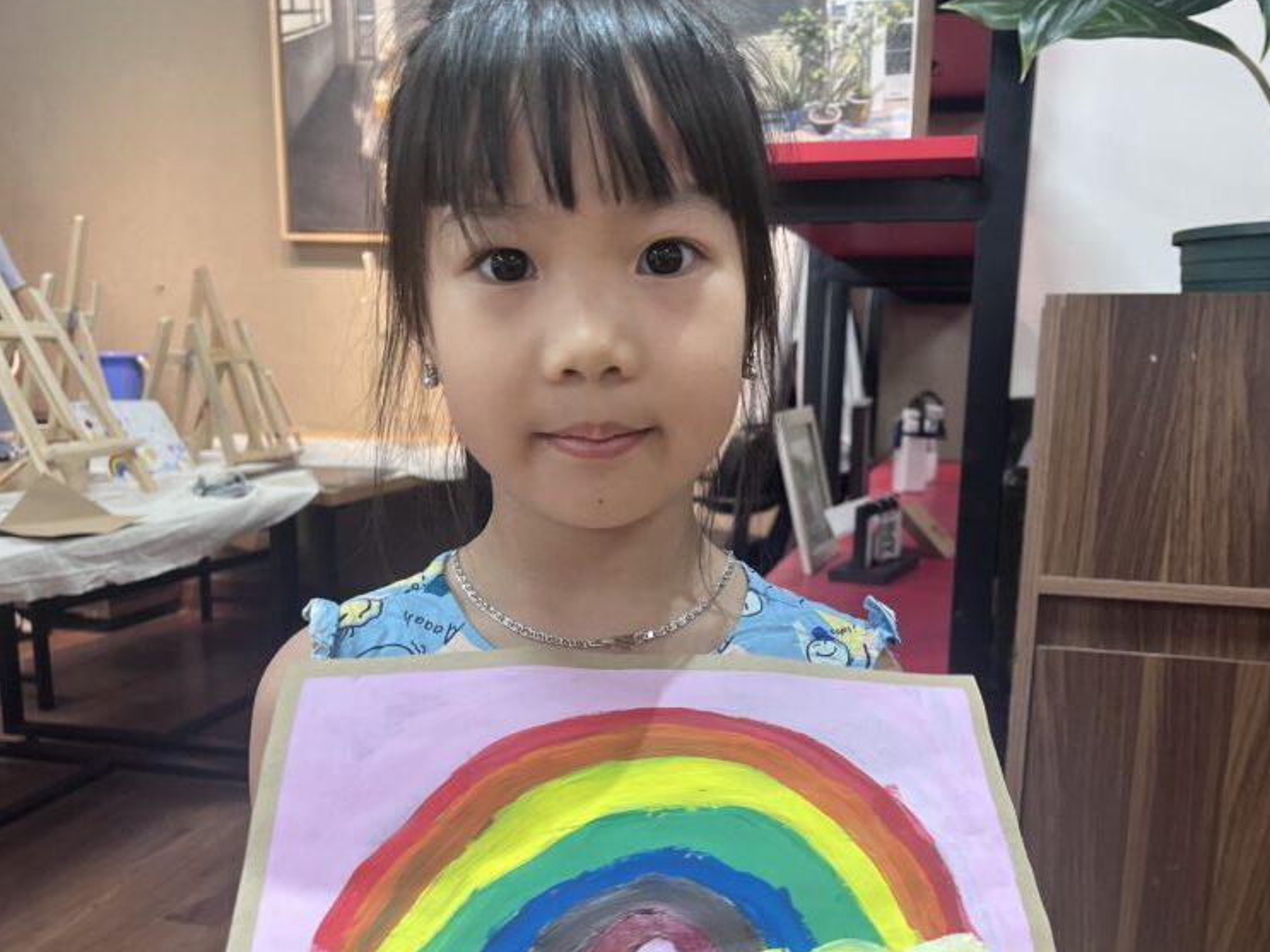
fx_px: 1284
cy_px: 644
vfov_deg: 40.1
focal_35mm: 35
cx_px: 639
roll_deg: -0.8
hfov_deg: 52.6
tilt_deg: -12.4
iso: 100
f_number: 1.6
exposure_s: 1/100
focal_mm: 5.1
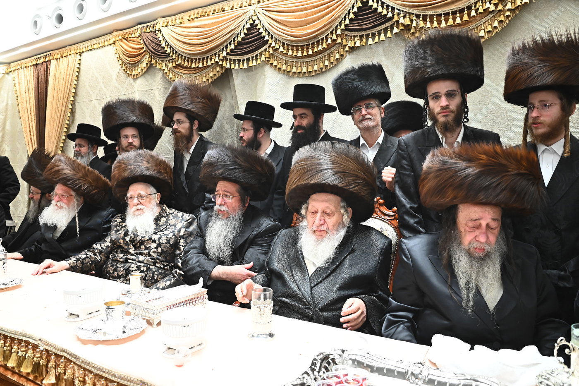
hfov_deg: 69.4
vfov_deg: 49.5
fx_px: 418
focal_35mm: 26
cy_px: 193
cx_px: 290
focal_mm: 26
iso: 2000
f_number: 5.6
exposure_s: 1/200
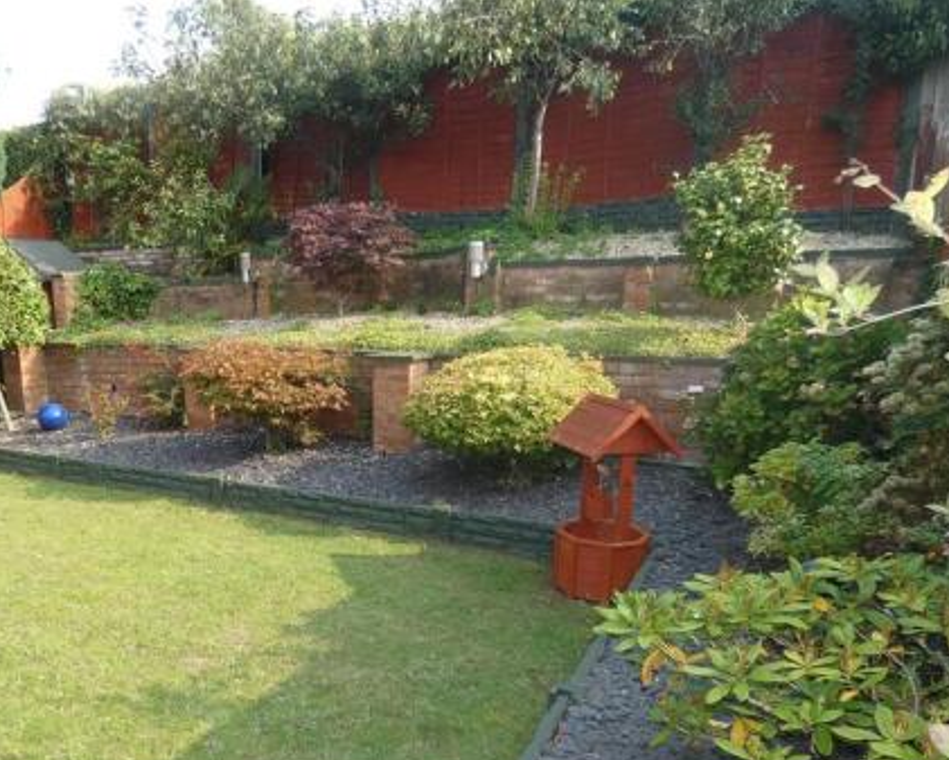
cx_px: 323
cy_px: 488
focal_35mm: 27
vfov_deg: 52.5
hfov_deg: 62.6
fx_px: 759
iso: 80
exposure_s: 1/400
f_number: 2.8
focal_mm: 3.6
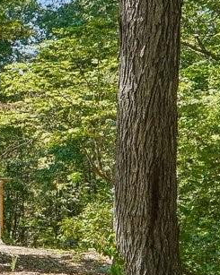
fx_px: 766
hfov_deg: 12.0
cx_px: -358
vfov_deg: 20.4
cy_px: 135
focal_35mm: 94
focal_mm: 10
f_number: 8
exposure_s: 1/30
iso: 200
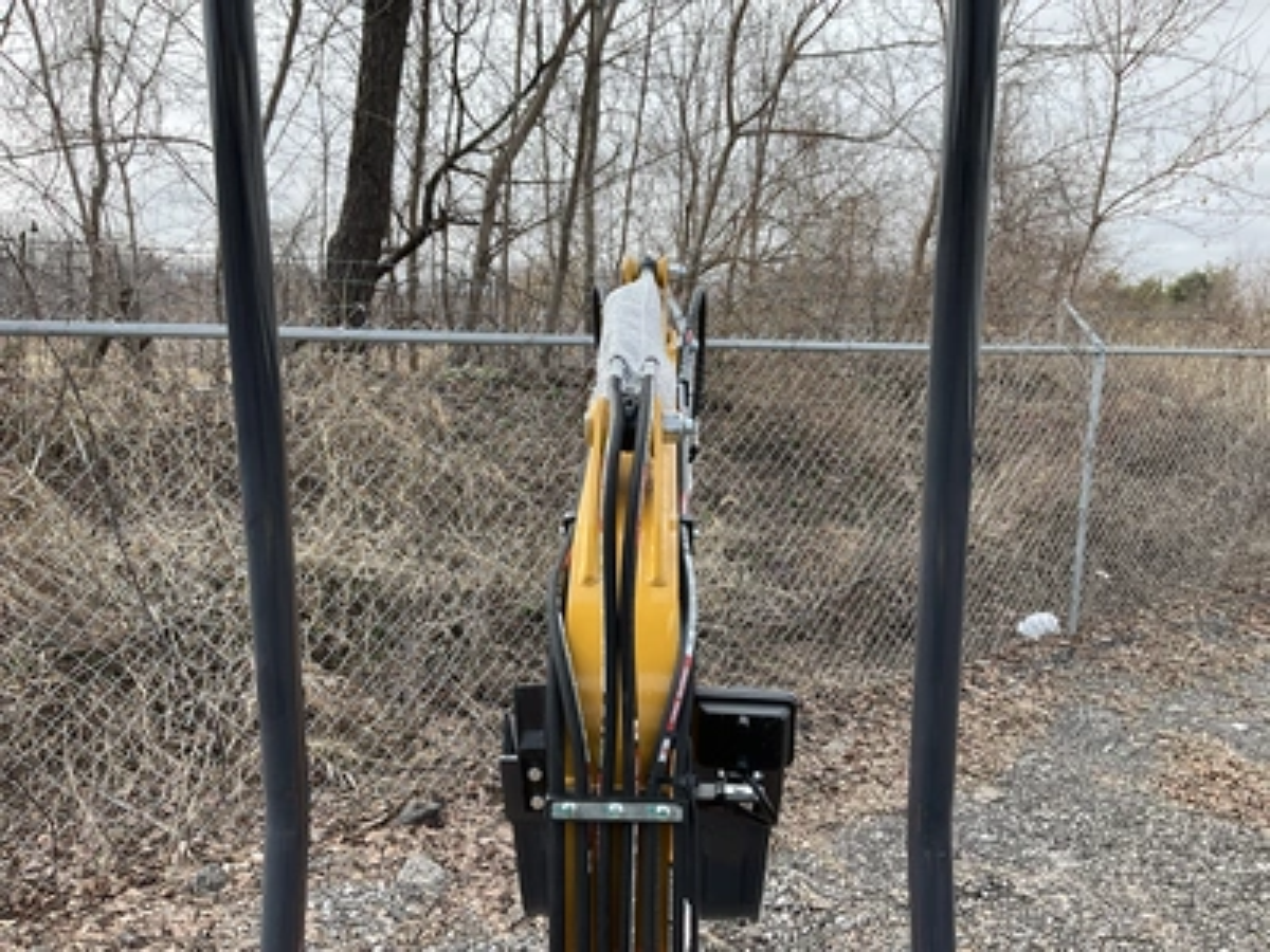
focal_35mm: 29
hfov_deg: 61.7
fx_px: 1064
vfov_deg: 48.2
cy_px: 476
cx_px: 635
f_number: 1.8
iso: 25
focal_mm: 3
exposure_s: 1/749
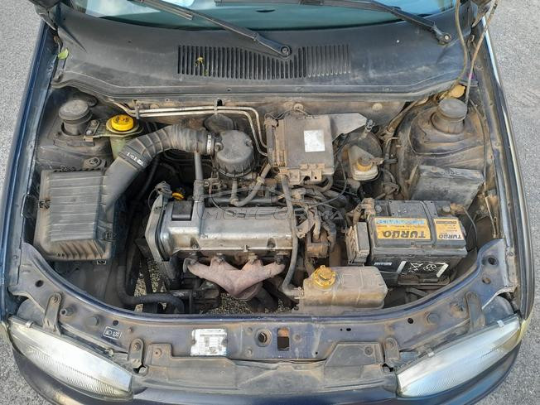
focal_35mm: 25
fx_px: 390
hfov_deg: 69.4
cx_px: 270
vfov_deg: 54.9
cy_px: 202
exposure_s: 1/50
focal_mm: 4.6
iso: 64
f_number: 2
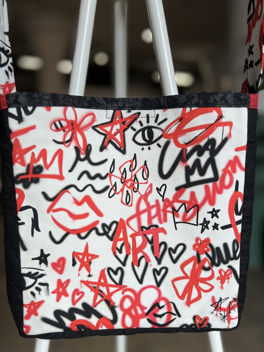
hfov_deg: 46.7
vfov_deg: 59.7
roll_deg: +1.7
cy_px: 203
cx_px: 120
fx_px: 305
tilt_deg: -10.8
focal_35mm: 30
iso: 50
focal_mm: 5.7
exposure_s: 1/374
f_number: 1.5
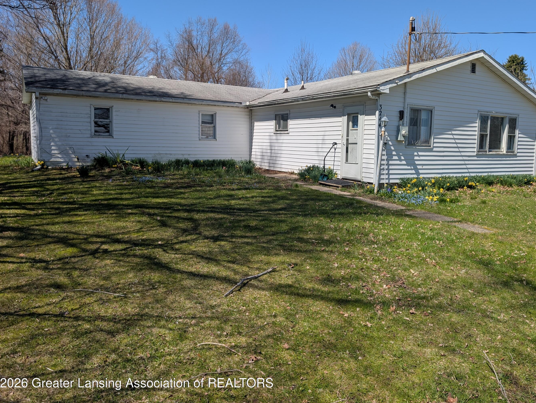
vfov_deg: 51.3
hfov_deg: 65.0
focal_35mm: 27
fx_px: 419
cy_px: 177
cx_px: 300
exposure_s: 1/1764
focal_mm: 6.9
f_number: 1.68
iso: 21
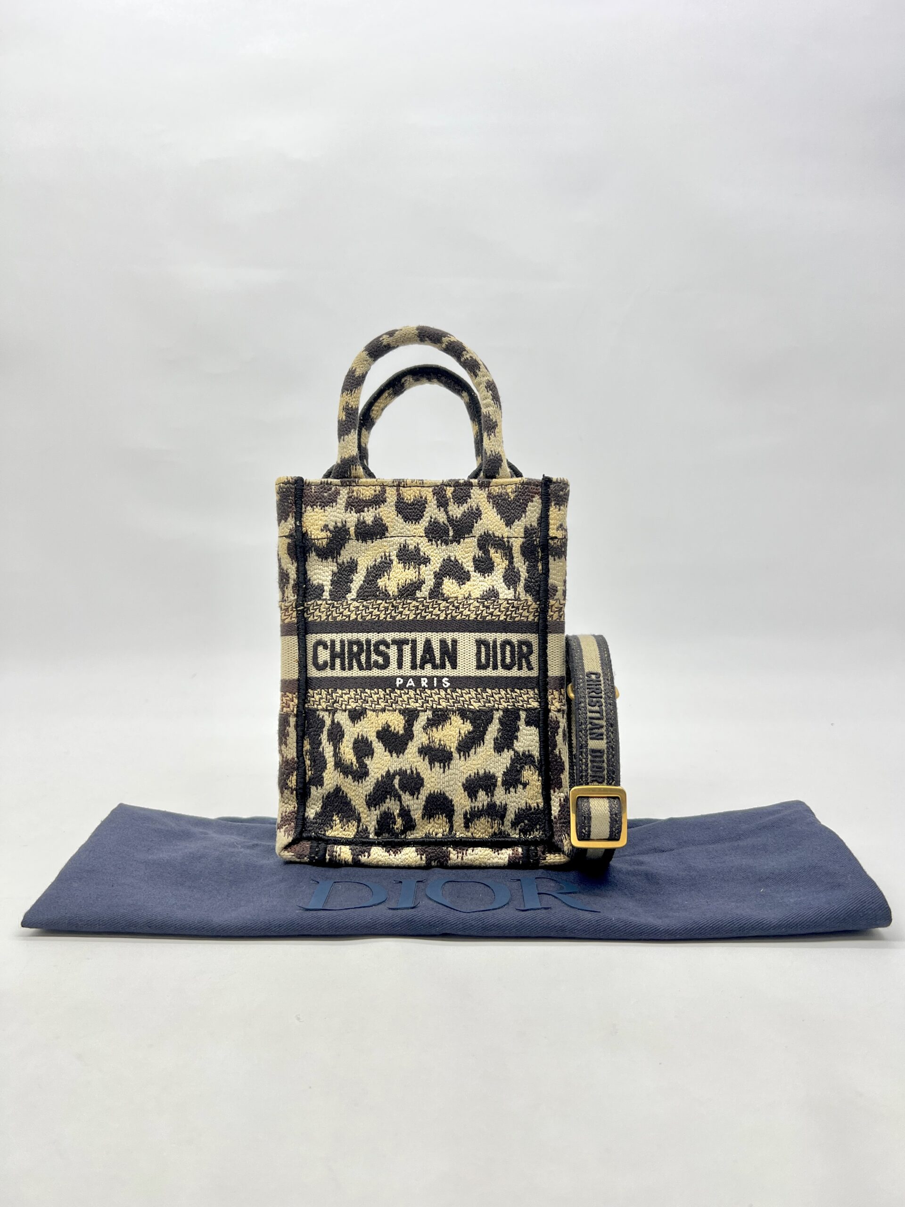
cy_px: 604
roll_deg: +0.3
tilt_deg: -4.9
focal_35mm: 26
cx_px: 452
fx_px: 906
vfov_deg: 67.3
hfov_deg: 53.1
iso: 32
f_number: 1.5
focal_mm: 5.7
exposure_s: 1/119
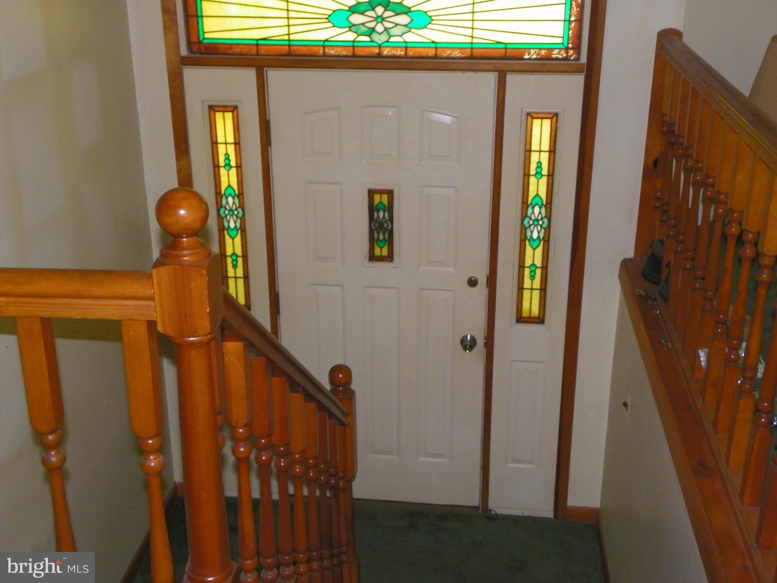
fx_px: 1033
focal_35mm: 46
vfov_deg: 31.5
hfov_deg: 41.2
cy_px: 292
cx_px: 388
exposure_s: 1/40
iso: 200
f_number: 3.2
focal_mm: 8.2
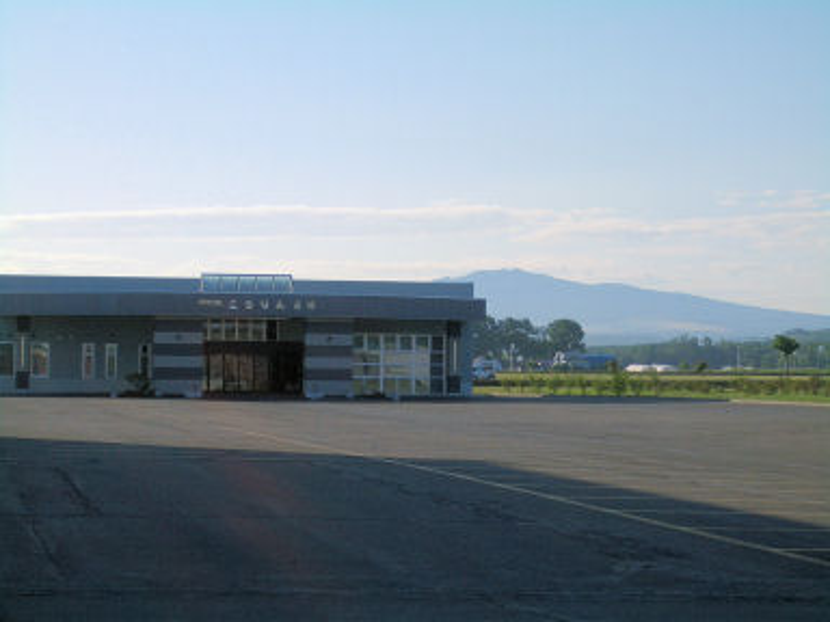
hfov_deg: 18.7
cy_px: 311
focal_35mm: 105
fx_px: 2518
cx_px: 415
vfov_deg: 14.1
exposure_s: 1/320
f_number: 7.7
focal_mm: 17.4
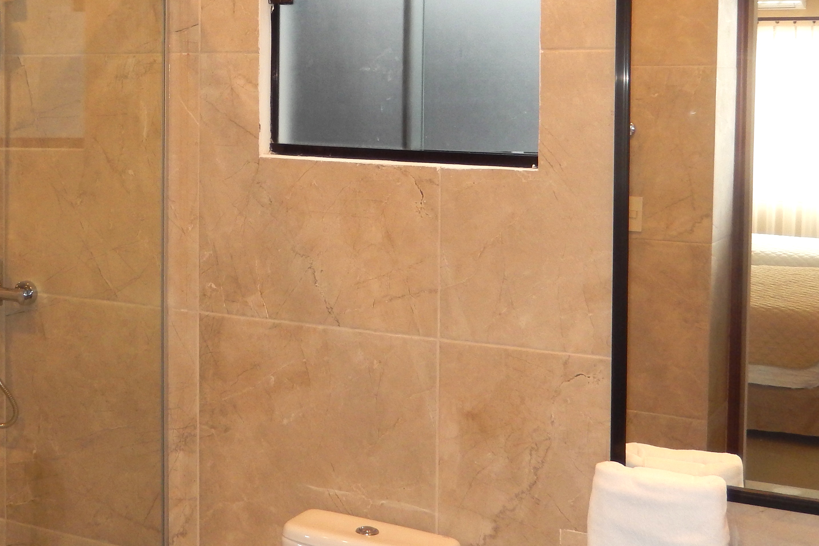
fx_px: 1297
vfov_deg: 23.5
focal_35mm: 57
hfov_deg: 34.6
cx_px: 247
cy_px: 131
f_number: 3.8
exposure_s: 1/30
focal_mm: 5.7
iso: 200
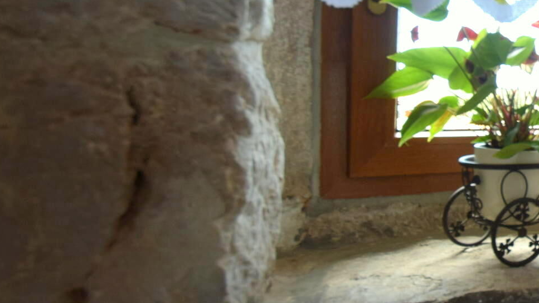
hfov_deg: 38.5
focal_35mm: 39
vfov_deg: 30.1
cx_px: 644
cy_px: 87
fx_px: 557
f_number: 4.5
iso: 400
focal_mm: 10
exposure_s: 1/80
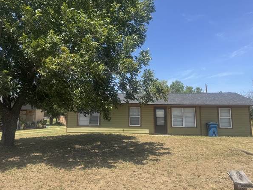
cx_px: 129
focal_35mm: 26
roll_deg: -1.1
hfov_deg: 67.3
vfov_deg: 53.0
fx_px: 190
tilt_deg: +7.5
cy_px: 91
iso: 80
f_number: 1.78
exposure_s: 1/3096
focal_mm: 6.76
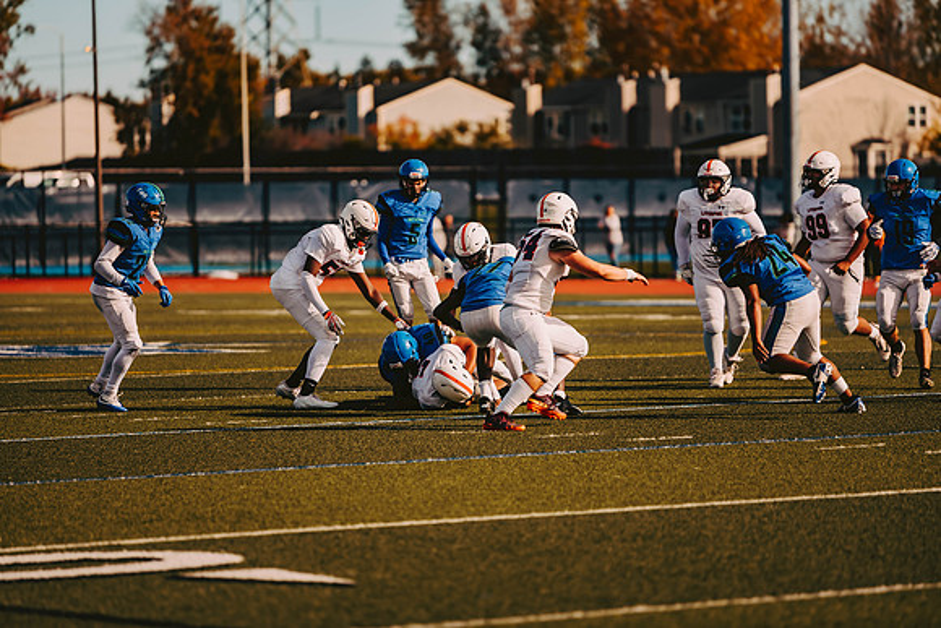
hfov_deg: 10.3
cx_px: 470
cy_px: 314
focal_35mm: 200
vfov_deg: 6.9
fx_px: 5229
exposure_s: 1/2000
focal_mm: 200
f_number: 2.8
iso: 160
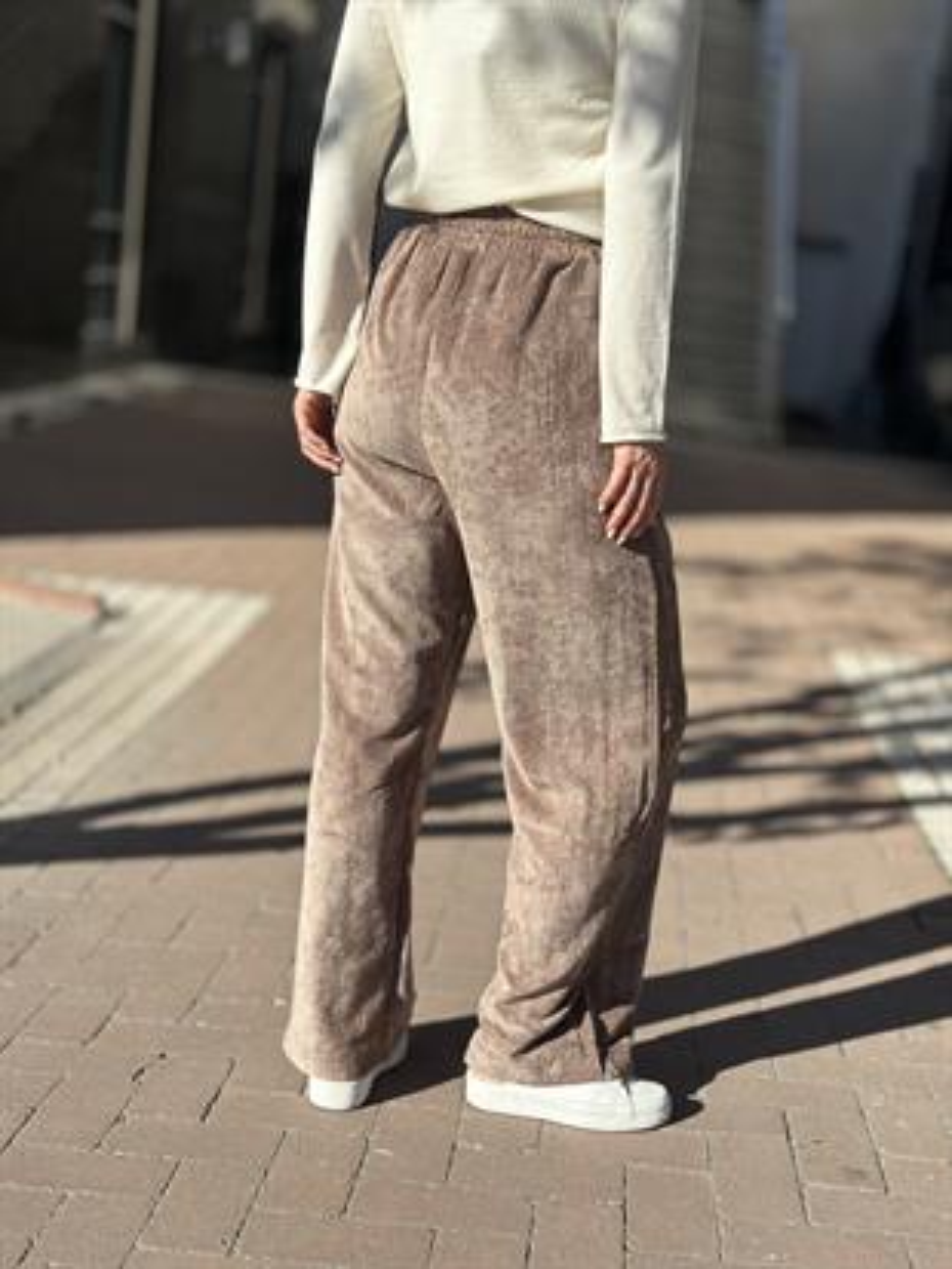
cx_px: 476
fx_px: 1759
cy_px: 634
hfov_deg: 30.3
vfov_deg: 39.6
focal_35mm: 48
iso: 100
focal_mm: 6.86
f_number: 1.78
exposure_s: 1/5556
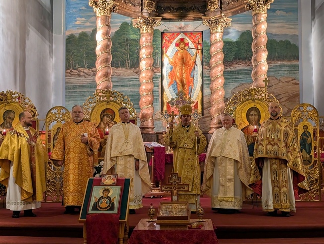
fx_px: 459
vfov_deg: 29.8
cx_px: 162
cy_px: 122
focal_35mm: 49
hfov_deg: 38.8
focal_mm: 6.9
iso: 64
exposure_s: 1/30
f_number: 1.68
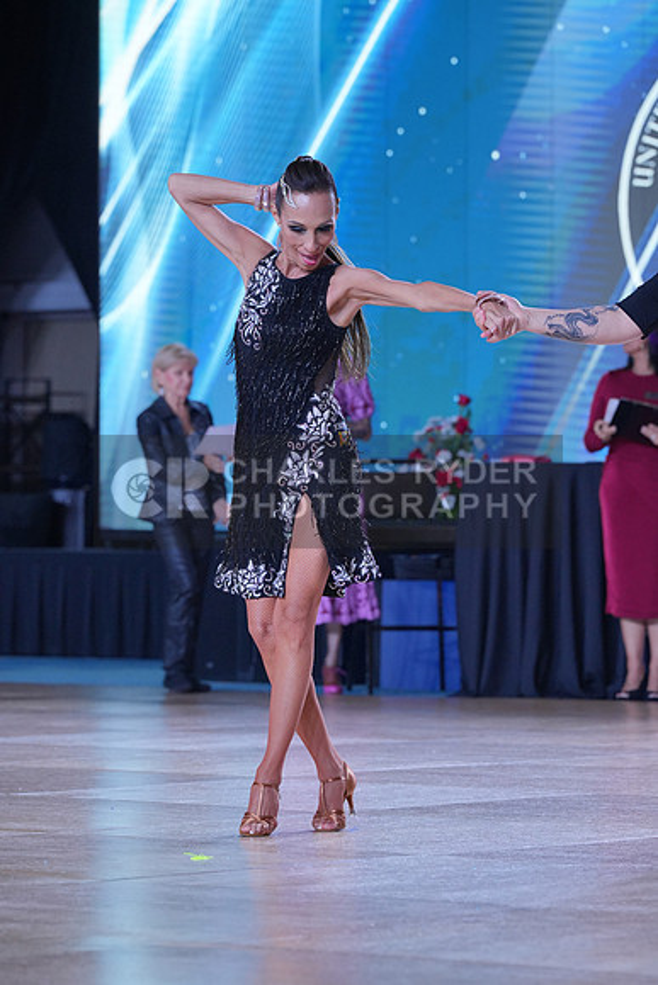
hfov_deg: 7.4
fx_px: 5069
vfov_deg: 11.1
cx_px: 329
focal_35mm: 185
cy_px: 492
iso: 1600
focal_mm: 185
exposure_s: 1/400
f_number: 6.3
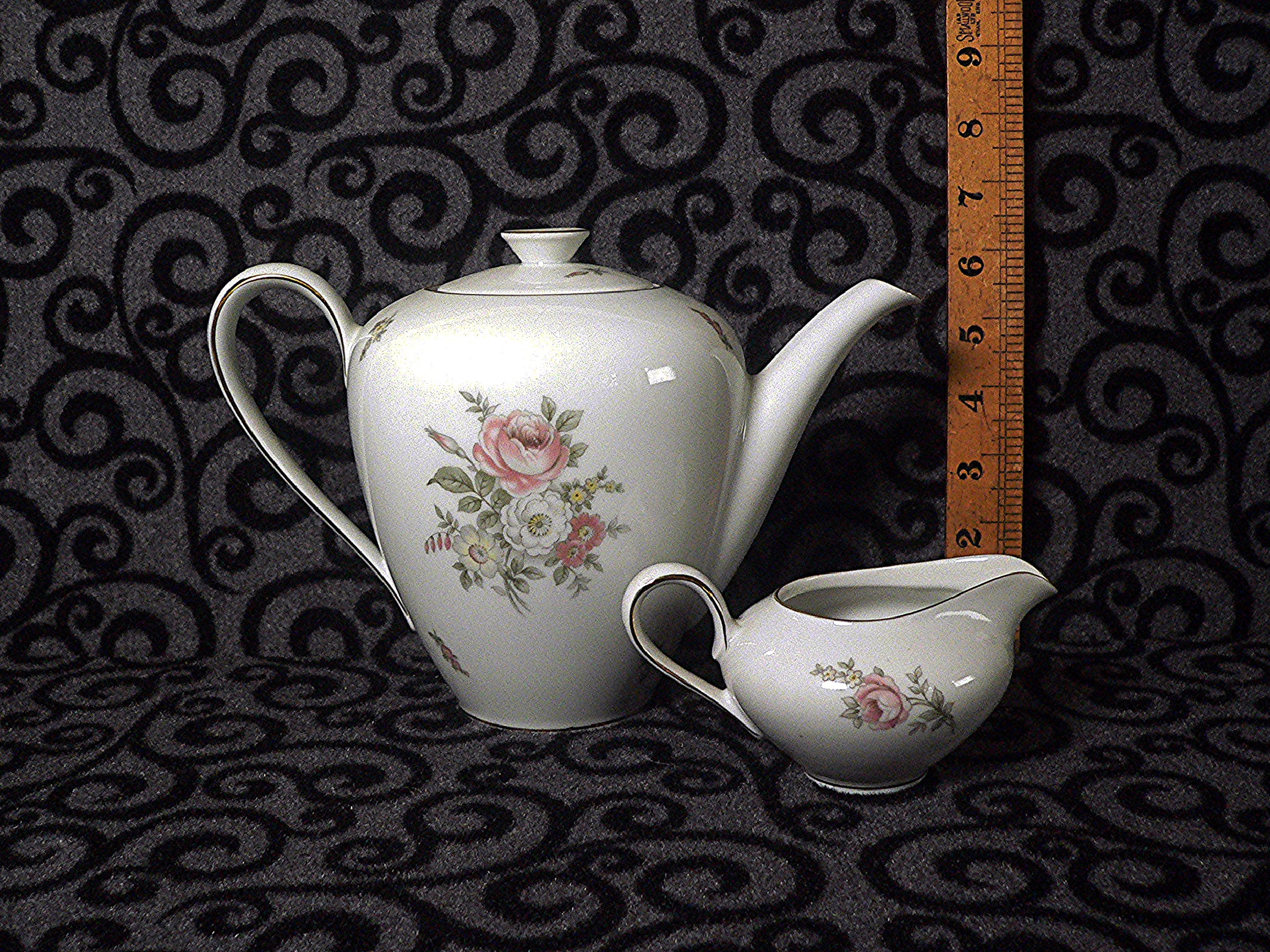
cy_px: 476
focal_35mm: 36
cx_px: 635
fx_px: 1321
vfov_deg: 39.7
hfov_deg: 51.4
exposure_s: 1/13
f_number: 2.8
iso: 400
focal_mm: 6
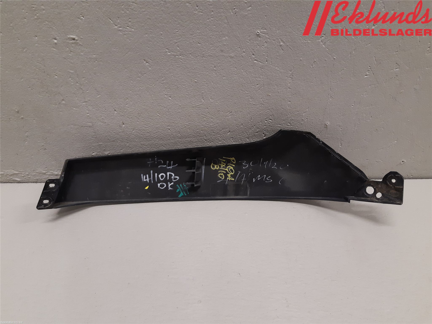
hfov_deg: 67.3
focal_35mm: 26
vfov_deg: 53.1
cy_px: 162
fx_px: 324
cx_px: 216
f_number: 1.7
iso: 160
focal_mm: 3.93
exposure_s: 1/50
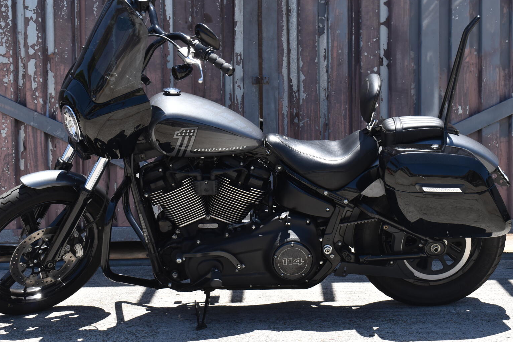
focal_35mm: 74
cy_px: 133
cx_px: 254
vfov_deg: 18.4
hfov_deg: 27.3
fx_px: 1055
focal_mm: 38
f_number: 8
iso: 140
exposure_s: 1/250
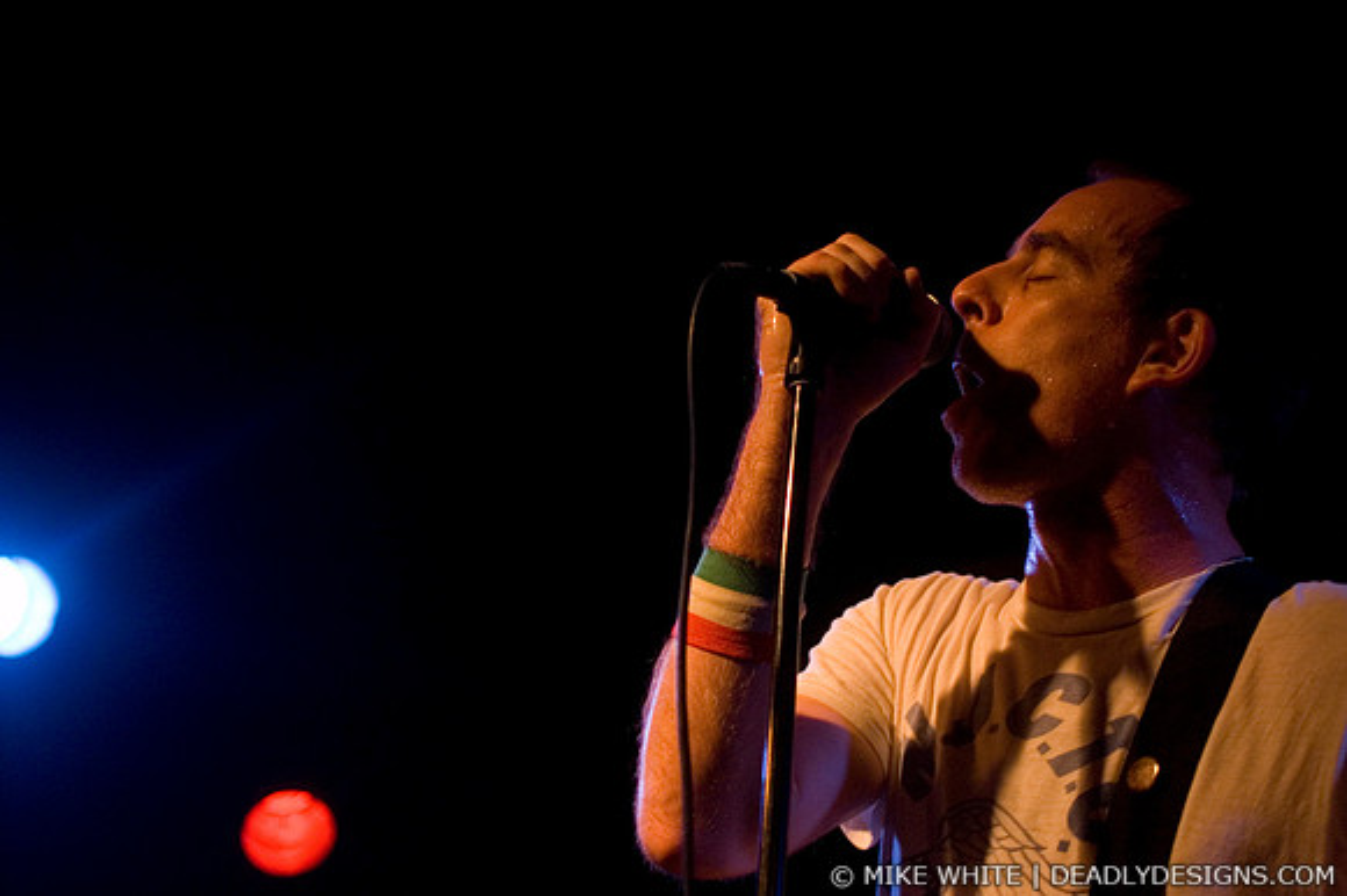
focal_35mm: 66
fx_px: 2468
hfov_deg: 30.5
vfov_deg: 20.6
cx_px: 674
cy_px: 448
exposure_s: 1/50
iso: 800
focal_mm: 44
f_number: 2.8
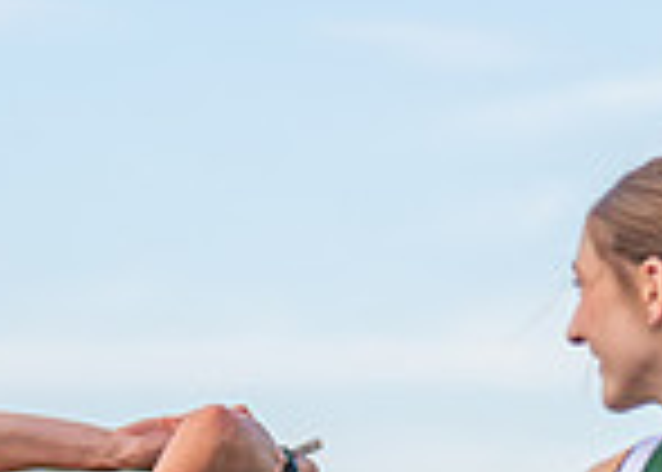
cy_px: 957
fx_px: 9589
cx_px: -160
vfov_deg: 2.8
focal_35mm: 510
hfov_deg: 3.9
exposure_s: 1/2500
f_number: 2.8
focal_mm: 83
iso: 500
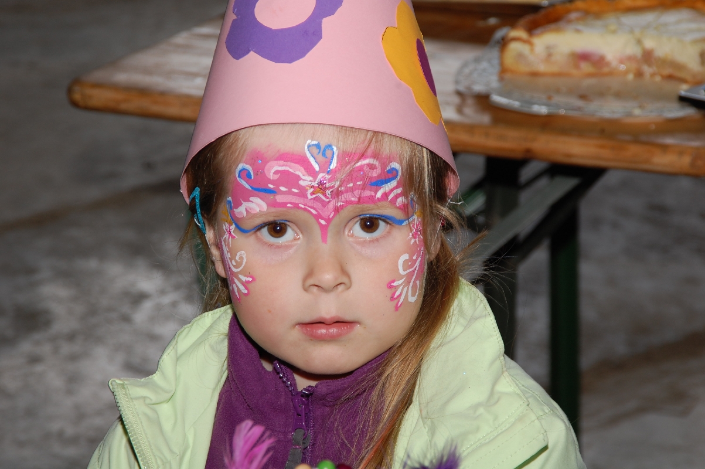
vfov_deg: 7.6
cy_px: 234
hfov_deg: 11.4
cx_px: 352
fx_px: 3522
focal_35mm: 180
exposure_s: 1/60
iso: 200
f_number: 11
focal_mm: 120
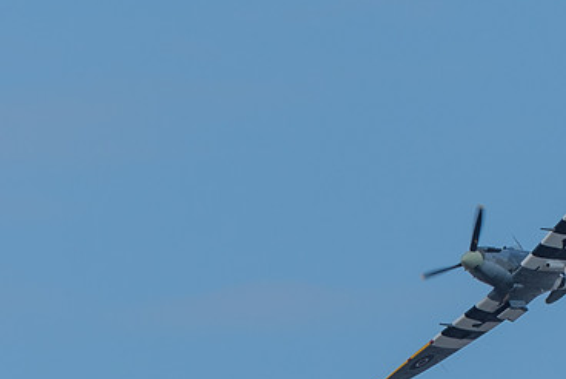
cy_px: 70
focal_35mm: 1473
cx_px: 703
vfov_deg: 0.9
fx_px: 23176
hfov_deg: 1.4
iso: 200
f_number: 8
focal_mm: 300
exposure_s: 1/800
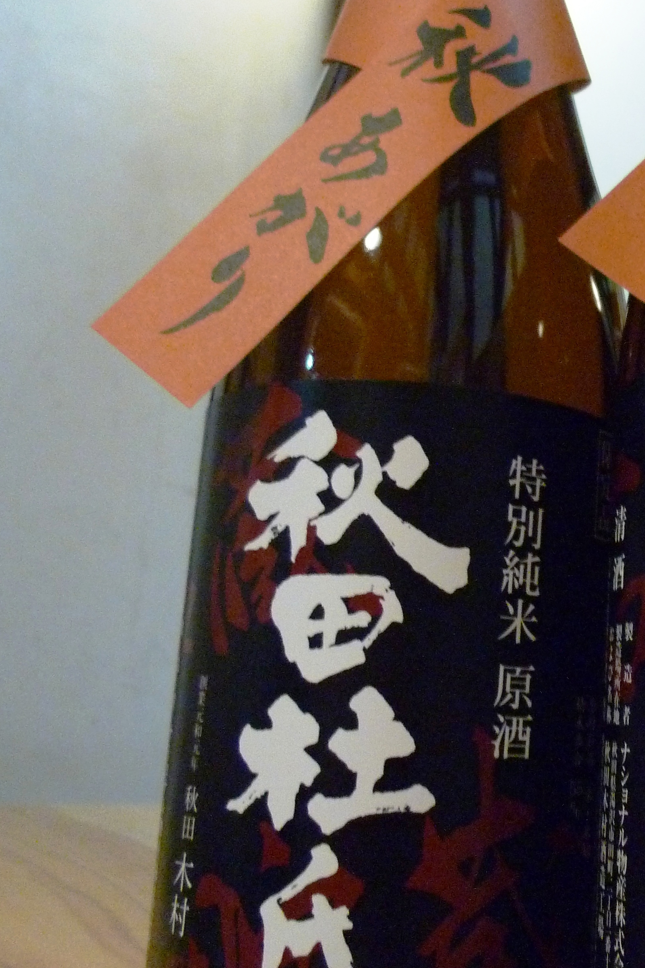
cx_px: 626
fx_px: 1209
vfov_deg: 43.6
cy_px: 467
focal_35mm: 45
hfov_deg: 28.3
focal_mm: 4.3
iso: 400
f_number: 2.2
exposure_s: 1/10
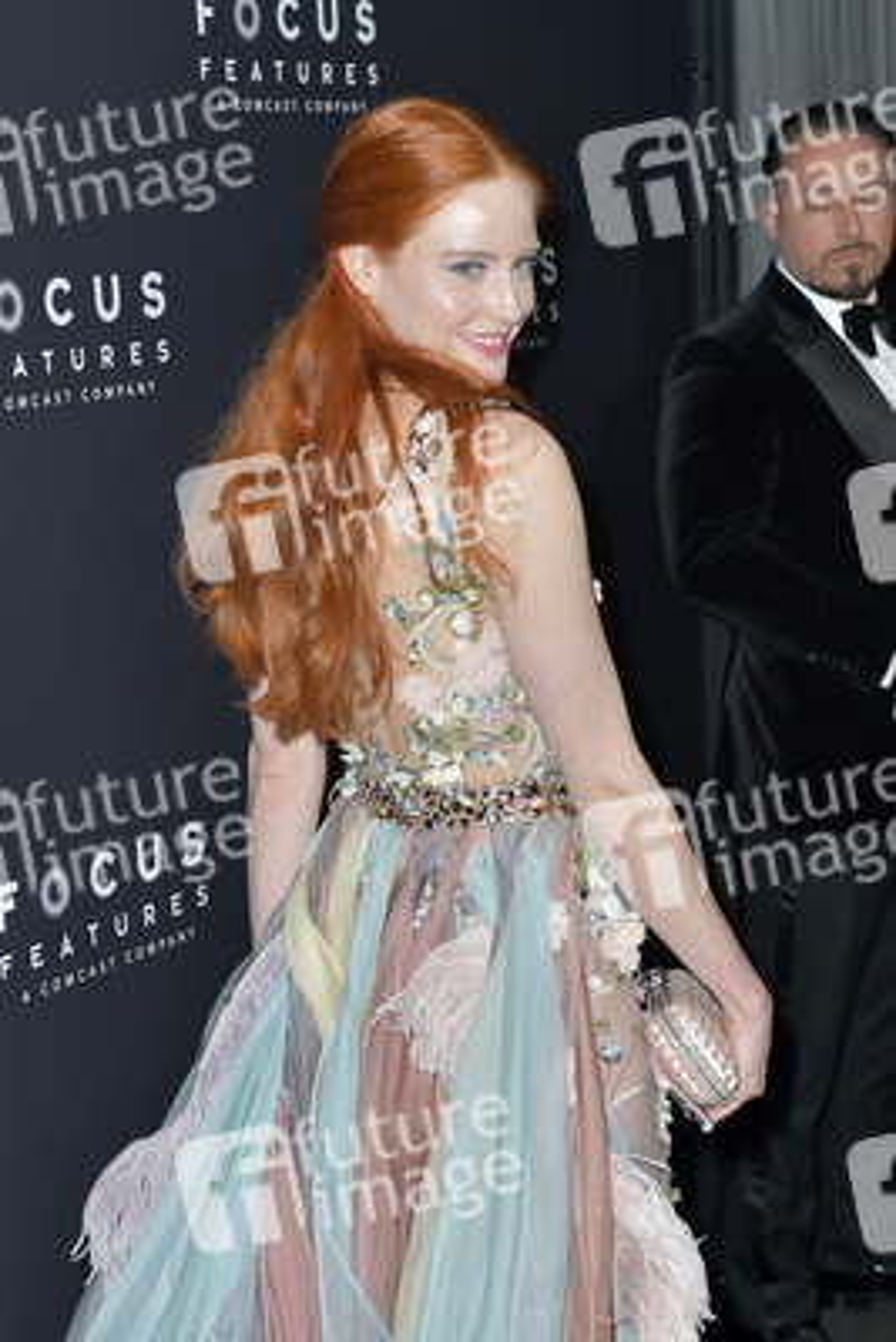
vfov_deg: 32.4
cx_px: 448
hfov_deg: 21.9
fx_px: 2312
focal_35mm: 62
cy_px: 671
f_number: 6.3
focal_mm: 62
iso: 500
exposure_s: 1/250
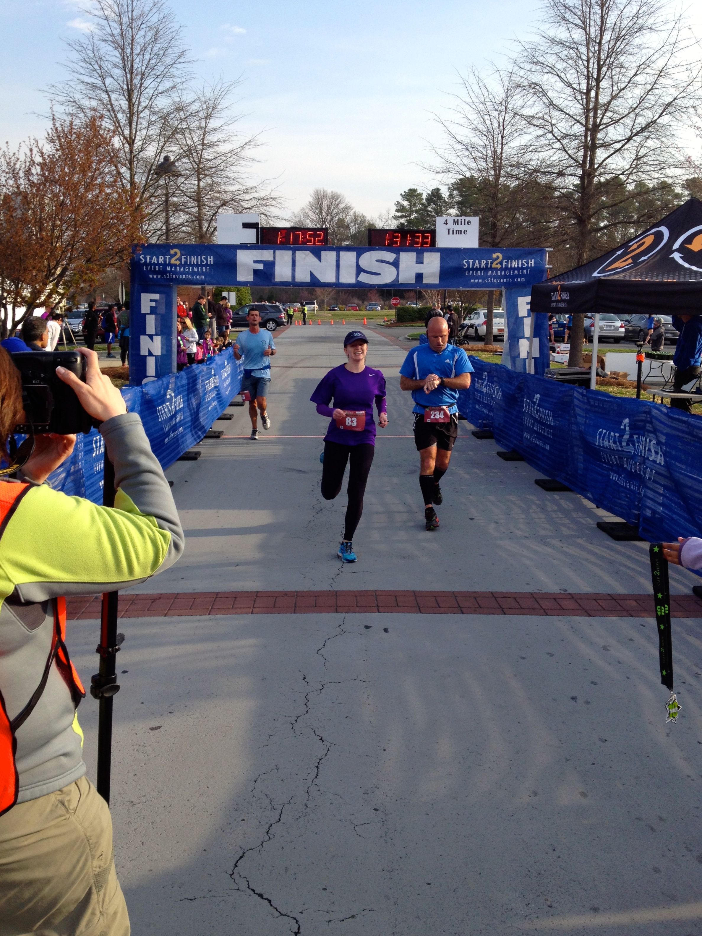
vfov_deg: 52.6
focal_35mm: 35
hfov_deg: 40.7
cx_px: 351
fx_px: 946
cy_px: 468
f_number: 2.4
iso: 50
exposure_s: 1/836
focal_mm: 4.28
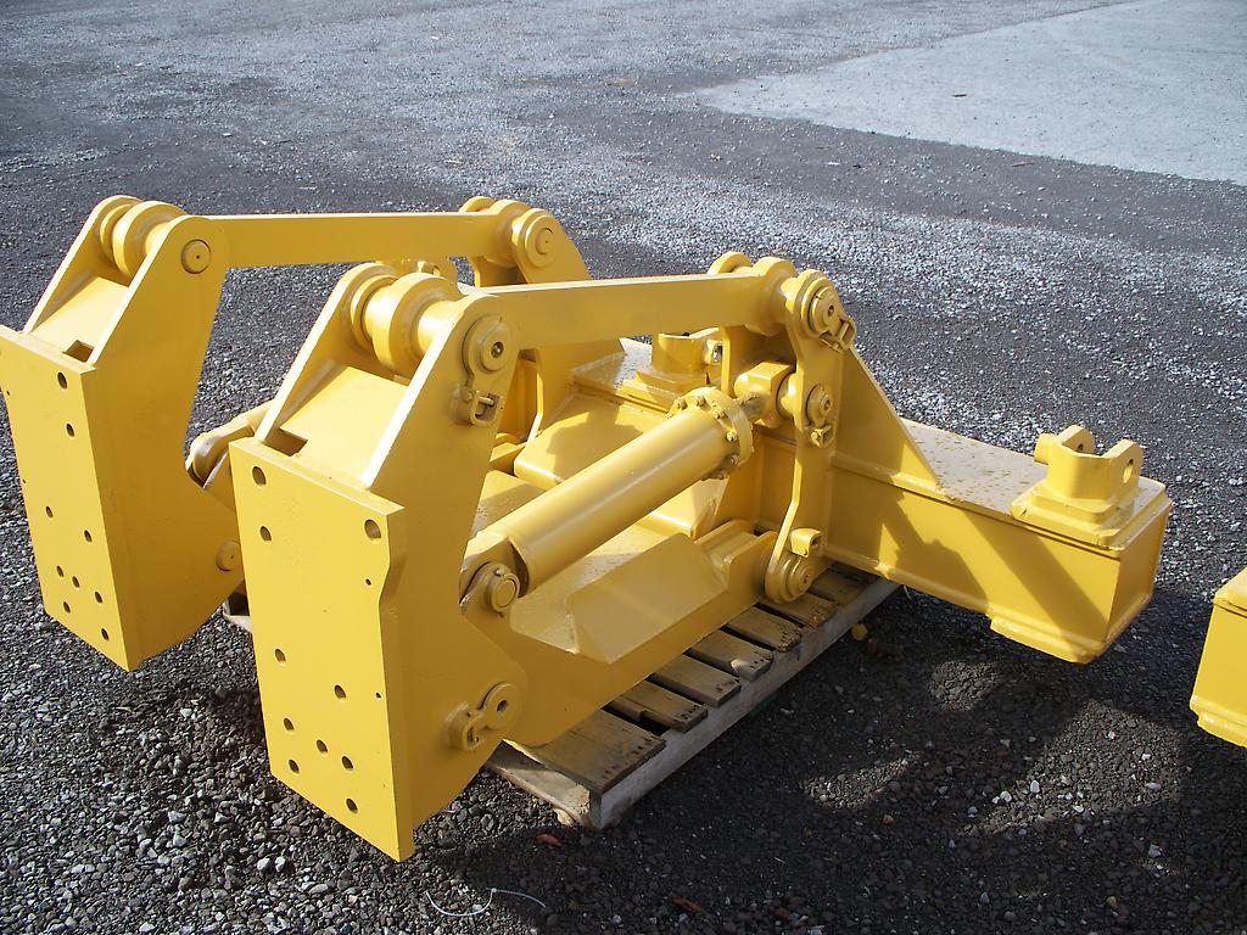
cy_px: 468
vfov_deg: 39.7
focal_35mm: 36
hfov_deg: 51.4
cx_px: 624
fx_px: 1297
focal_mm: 7.54
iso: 64
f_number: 2.8
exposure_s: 1/400
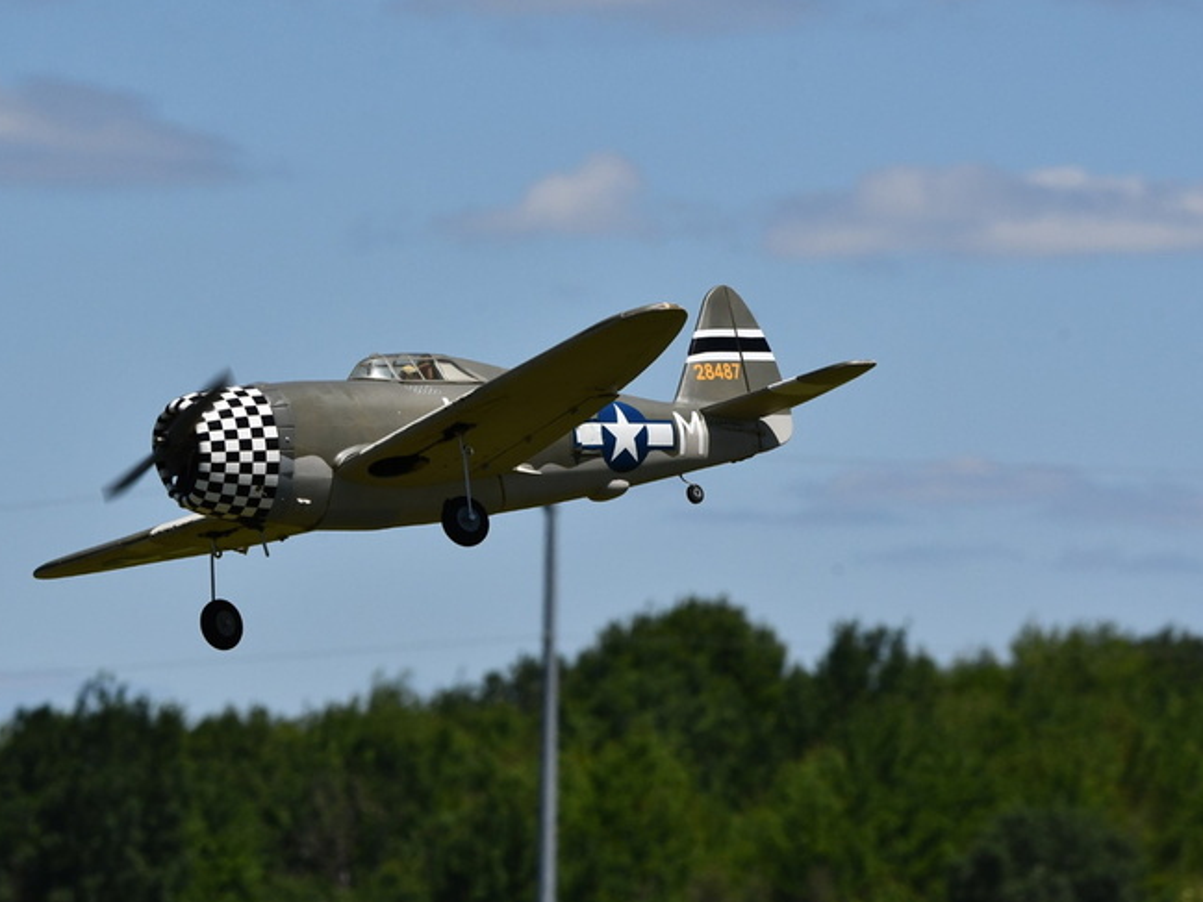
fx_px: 15885
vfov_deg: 3.3
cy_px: 440
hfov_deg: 4.3
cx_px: 543
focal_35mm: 457
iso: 800
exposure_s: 1/2500
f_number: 13
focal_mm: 260
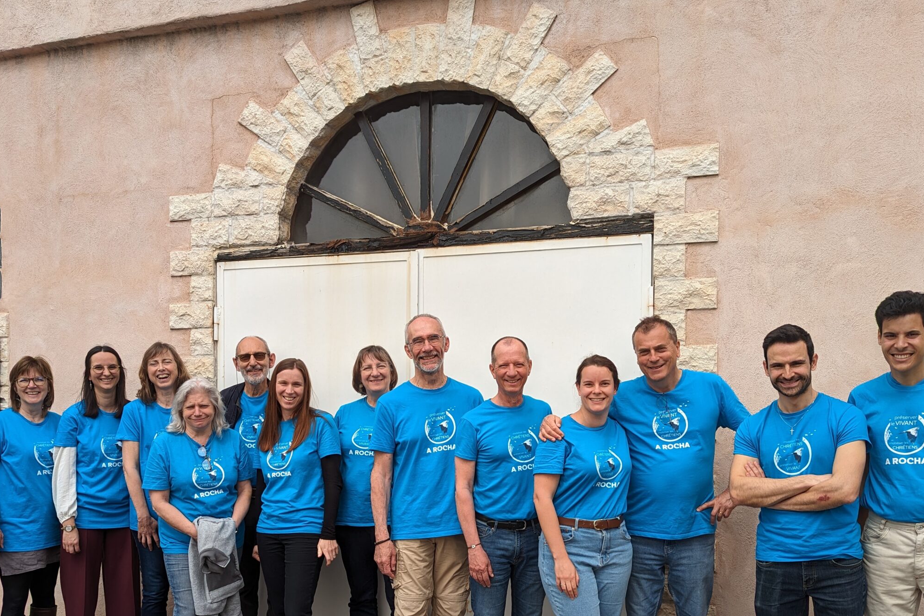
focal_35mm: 32
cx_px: 455
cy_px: 437
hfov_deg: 58.7
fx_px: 821
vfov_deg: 40.3
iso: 54
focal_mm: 6.81
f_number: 1.85
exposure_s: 1/1300
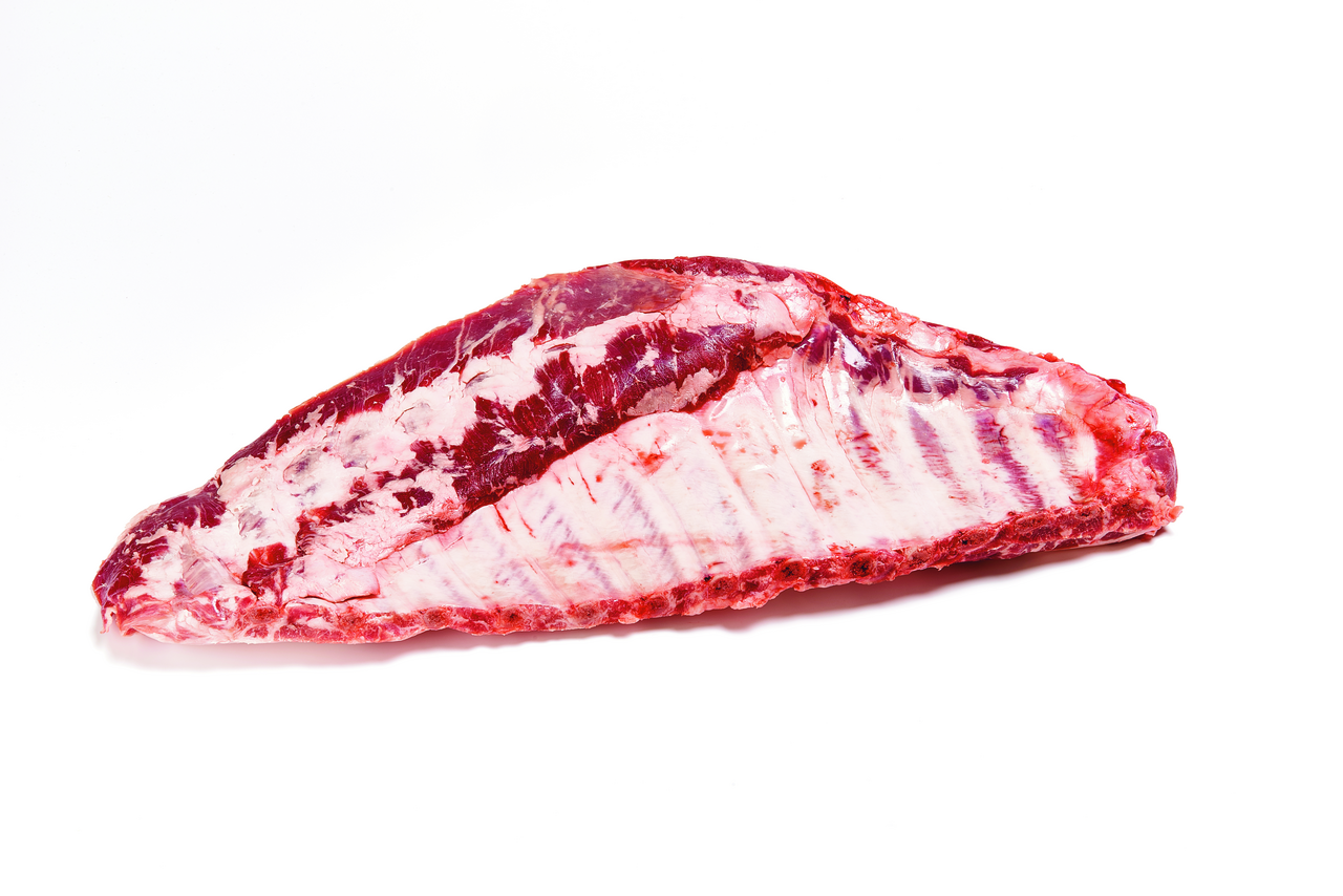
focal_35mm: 56
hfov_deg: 35.6
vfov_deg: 24.2
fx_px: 2089
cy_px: 448
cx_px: 672
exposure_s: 1/125
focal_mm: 56
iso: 50
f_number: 22
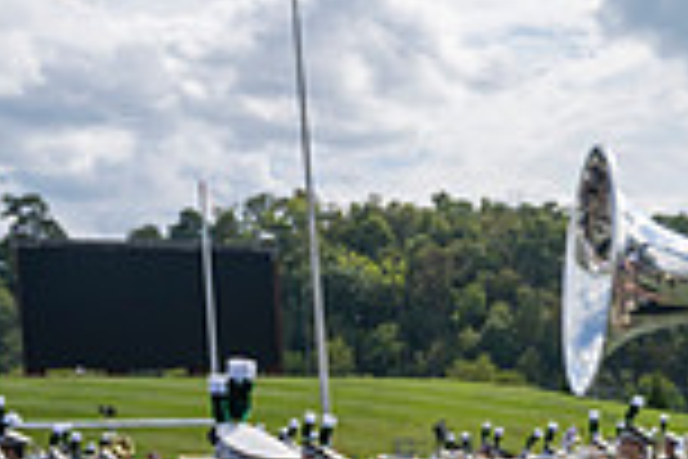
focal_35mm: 91
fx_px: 1739
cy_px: 533
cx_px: 1246
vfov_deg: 14.6
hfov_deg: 17.8
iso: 200
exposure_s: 1/1600
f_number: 5
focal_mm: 24
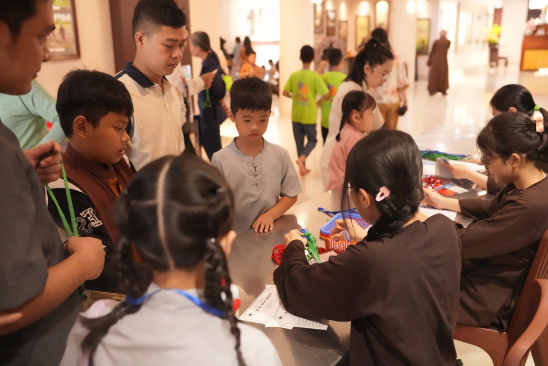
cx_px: 274
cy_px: 183
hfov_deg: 54.4
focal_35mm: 35
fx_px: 533
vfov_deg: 37.9
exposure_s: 1/320
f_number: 3.2
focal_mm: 35
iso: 16000
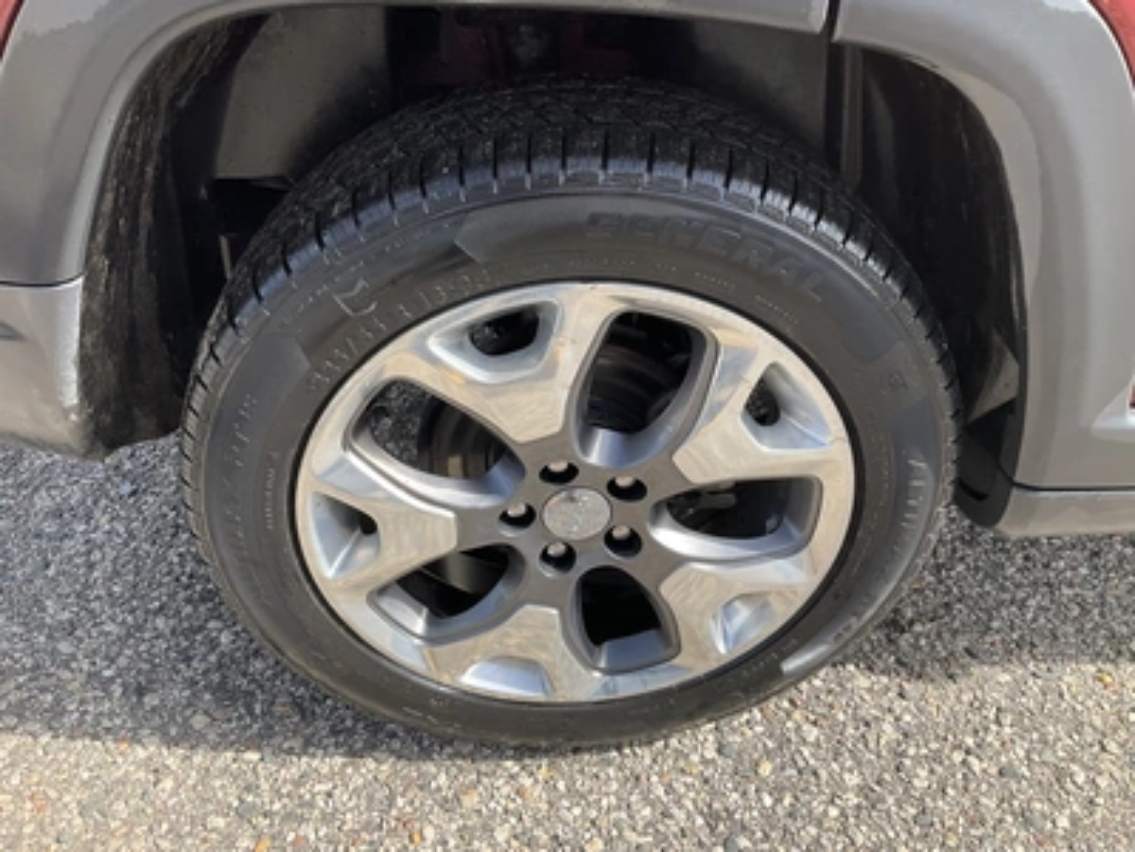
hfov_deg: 61.7
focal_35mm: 29
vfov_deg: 48.2
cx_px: 568
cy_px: 426
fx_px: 951
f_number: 1.8
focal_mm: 3
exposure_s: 1/362
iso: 25
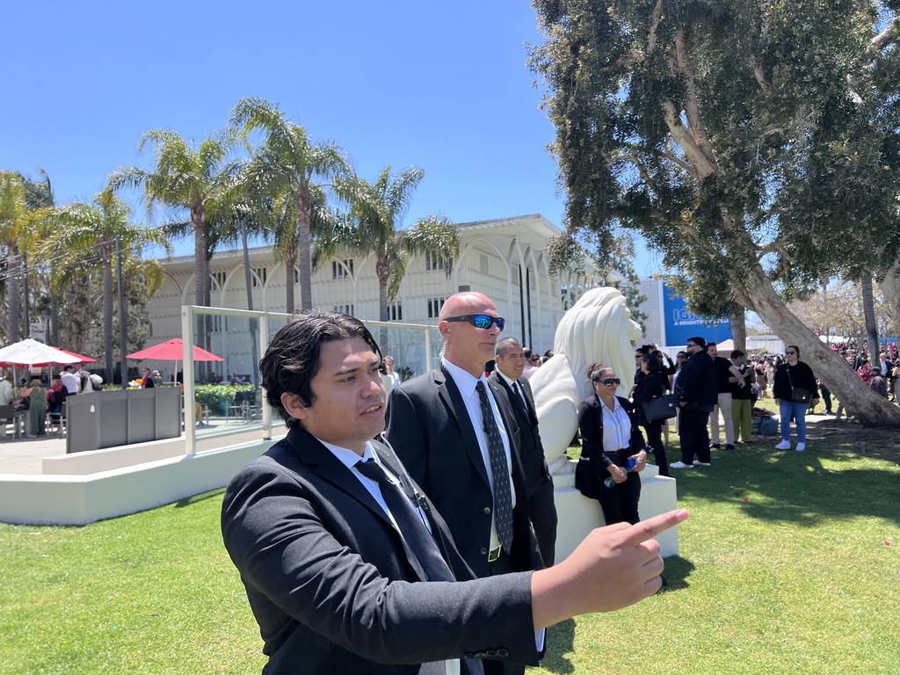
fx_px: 676
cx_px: 450
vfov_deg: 53.1
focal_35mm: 26
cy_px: 338
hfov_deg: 67.3
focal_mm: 5.7
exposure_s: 1/1808
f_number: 1.5
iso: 50
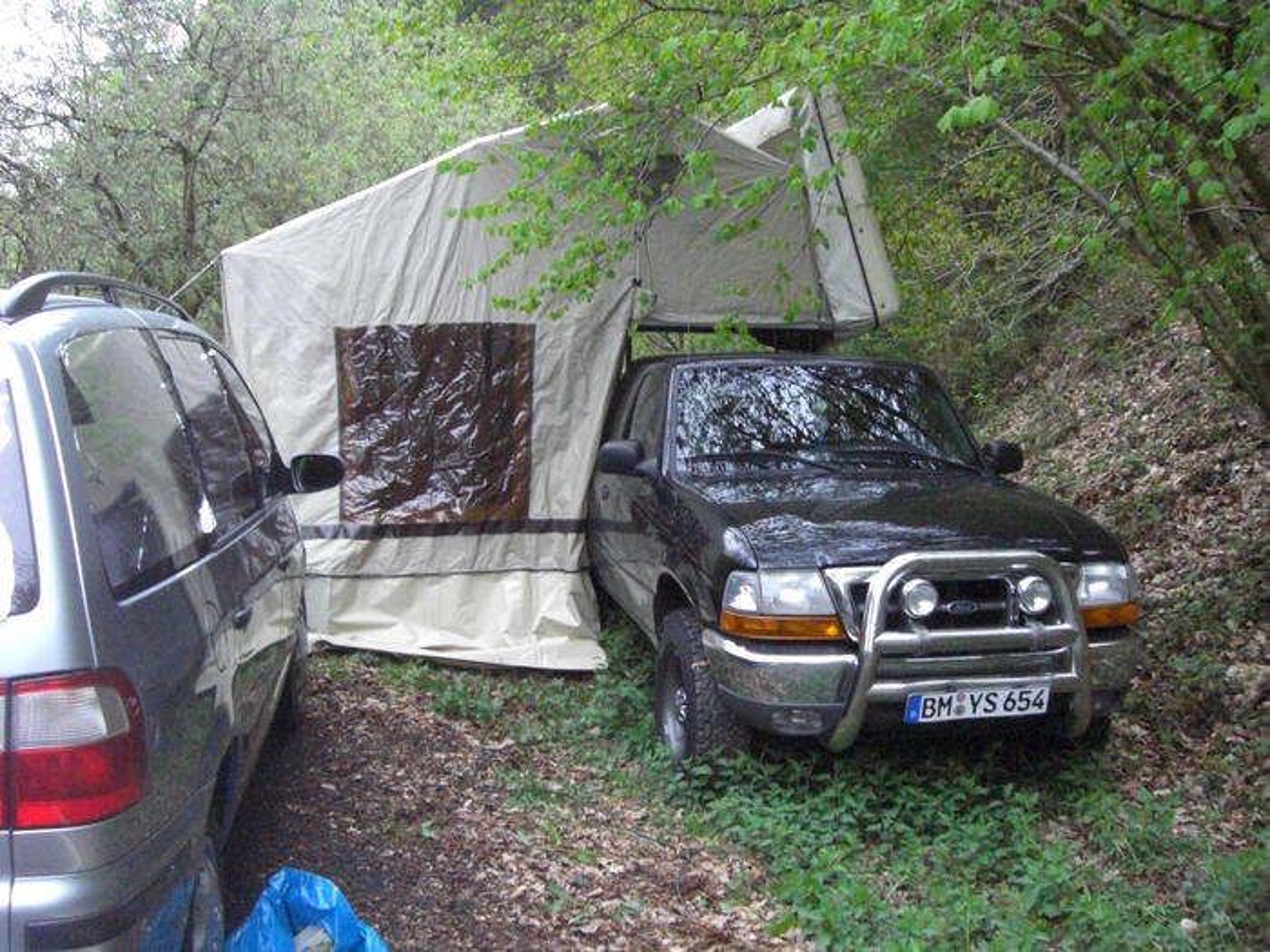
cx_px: 635
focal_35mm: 38
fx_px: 1394
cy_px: 476
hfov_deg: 49.0
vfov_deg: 37.7
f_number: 2.7
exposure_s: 1/100
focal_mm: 6.2
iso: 800
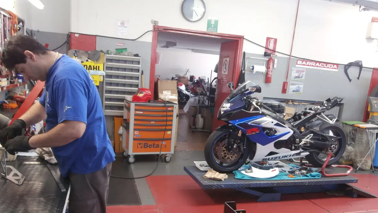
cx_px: 188
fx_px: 331
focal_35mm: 33
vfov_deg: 35.3
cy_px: 141
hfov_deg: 59.5
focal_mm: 5.36
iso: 100
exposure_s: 1/6
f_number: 3.5
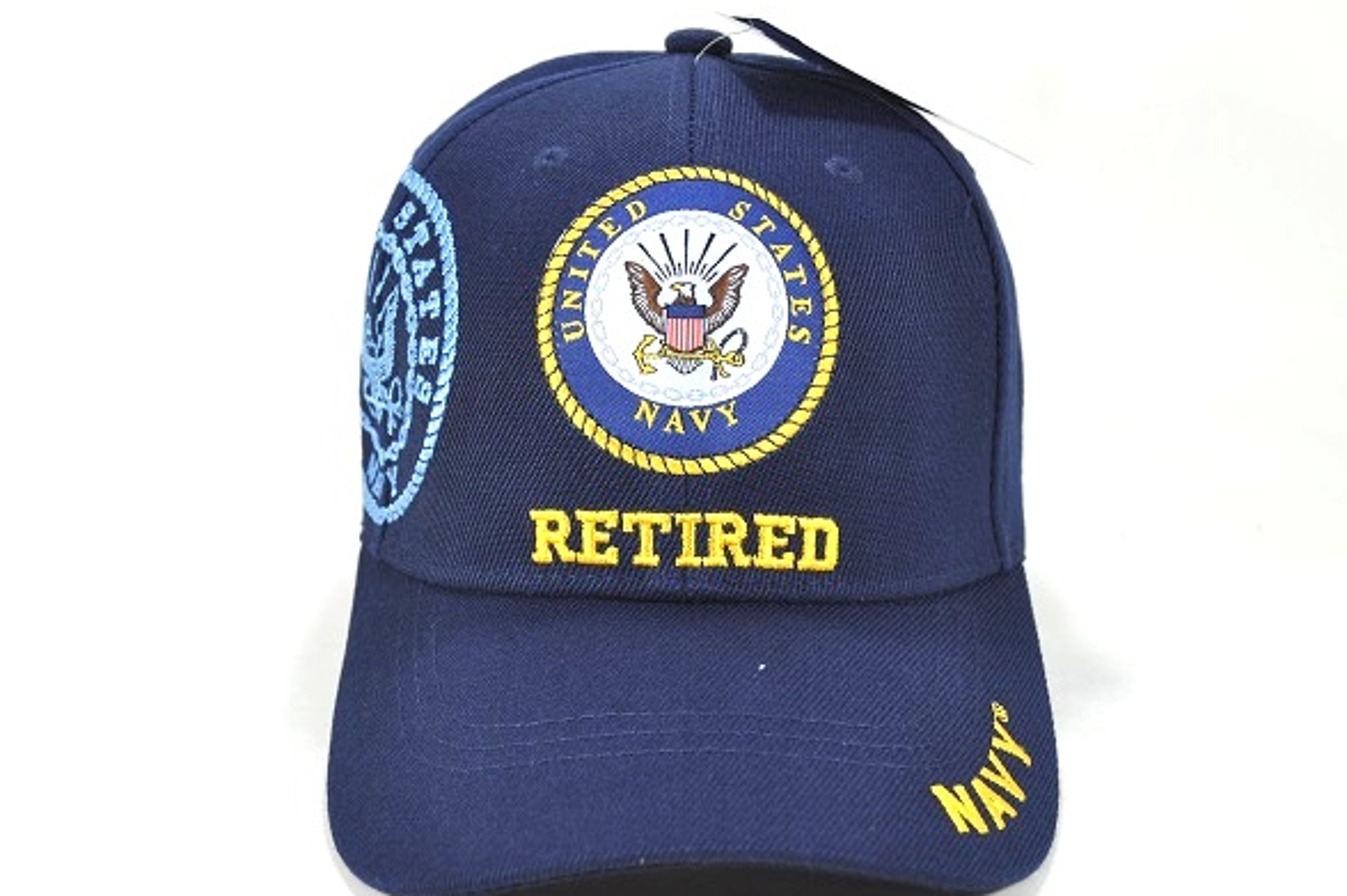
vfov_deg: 29.2
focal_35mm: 46
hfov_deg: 42.8
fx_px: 1720
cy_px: 461
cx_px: 701
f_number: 5.6
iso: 200
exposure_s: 1/125
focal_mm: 28
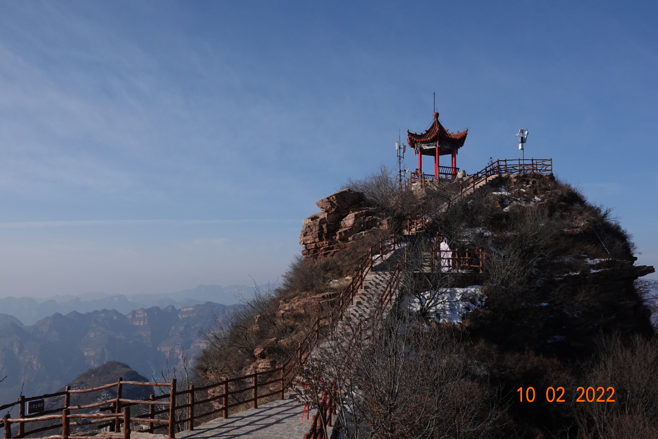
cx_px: 329
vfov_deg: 42.3
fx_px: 567
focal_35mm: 31
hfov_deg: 60.3
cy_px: 220
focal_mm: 11.51
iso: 250
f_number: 5.6
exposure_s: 1/1600
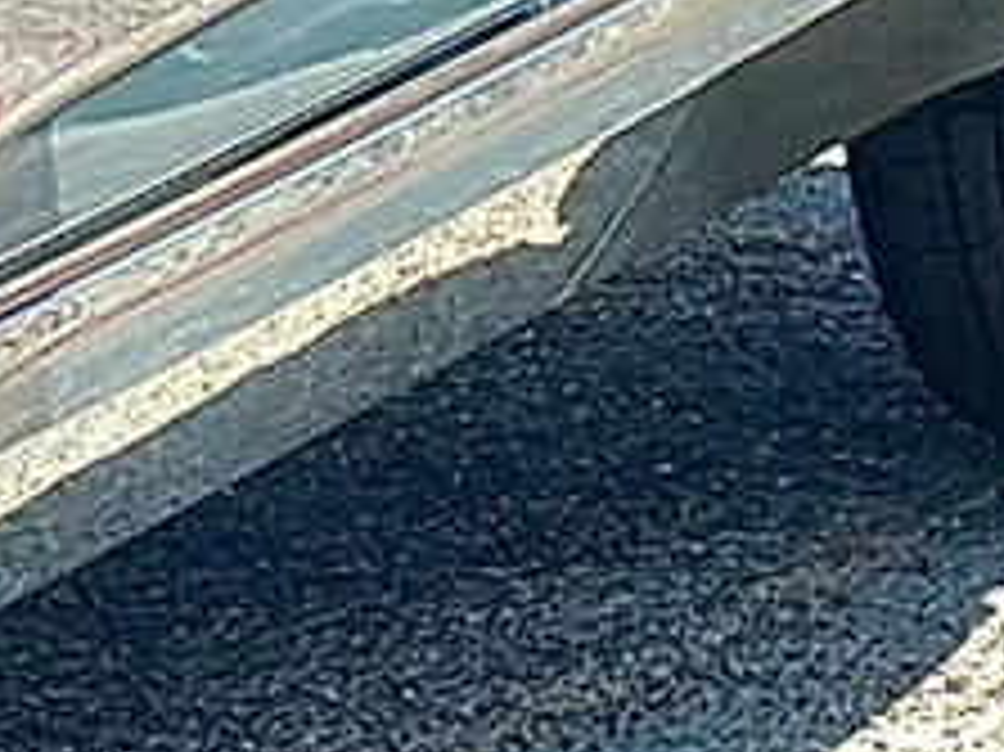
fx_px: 9102
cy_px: 993
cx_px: -167
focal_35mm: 314
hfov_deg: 6.3
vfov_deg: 4.7
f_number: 1.78
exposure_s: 1/3623
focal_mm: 6.86
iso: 80
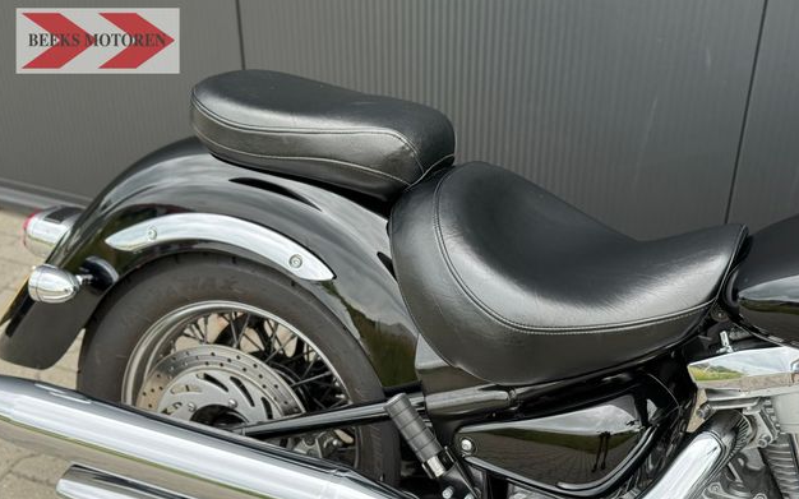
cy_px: 295
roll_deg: +0.3
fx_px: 1132
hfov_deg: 38.9
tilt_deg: -33.0
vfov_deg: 24.8
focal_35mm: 52
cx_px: 402
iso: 80
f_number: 1.78
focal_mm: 6.76
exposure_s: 1/251
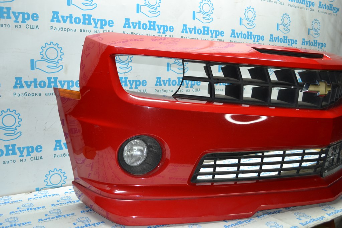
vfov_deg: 40.0
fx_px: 314
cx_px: 171
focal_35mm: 33
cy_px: 114
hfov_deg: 57.2
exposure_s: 1/80
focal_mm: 22
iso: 400
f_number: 4
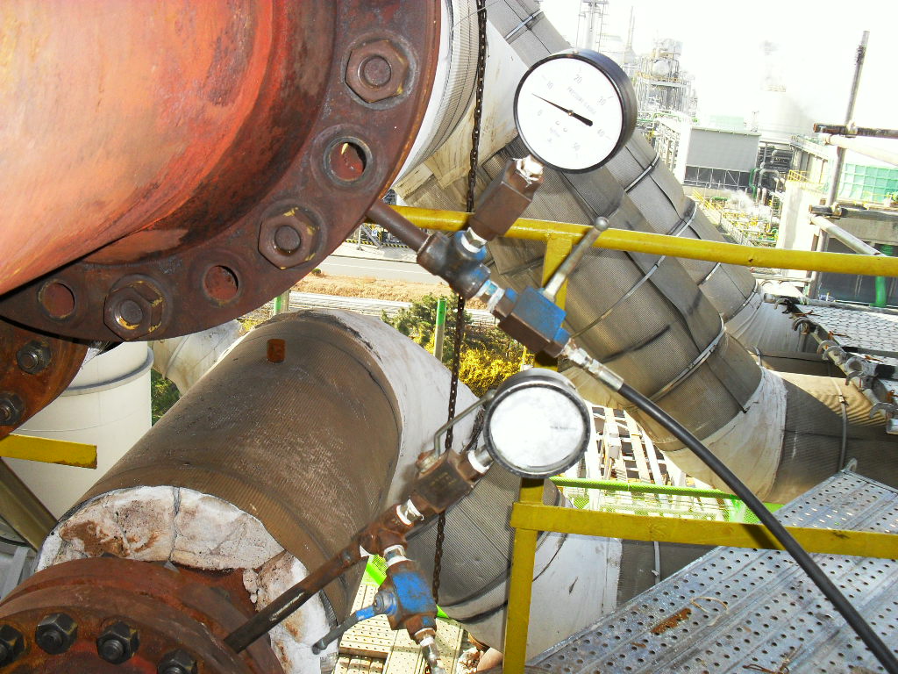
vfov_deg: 40.7
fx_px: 908
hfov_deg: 52.6
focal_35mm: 35
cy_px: 337
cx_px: 449
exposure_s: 1/350
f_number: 3.2
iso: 100
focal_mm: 6.3
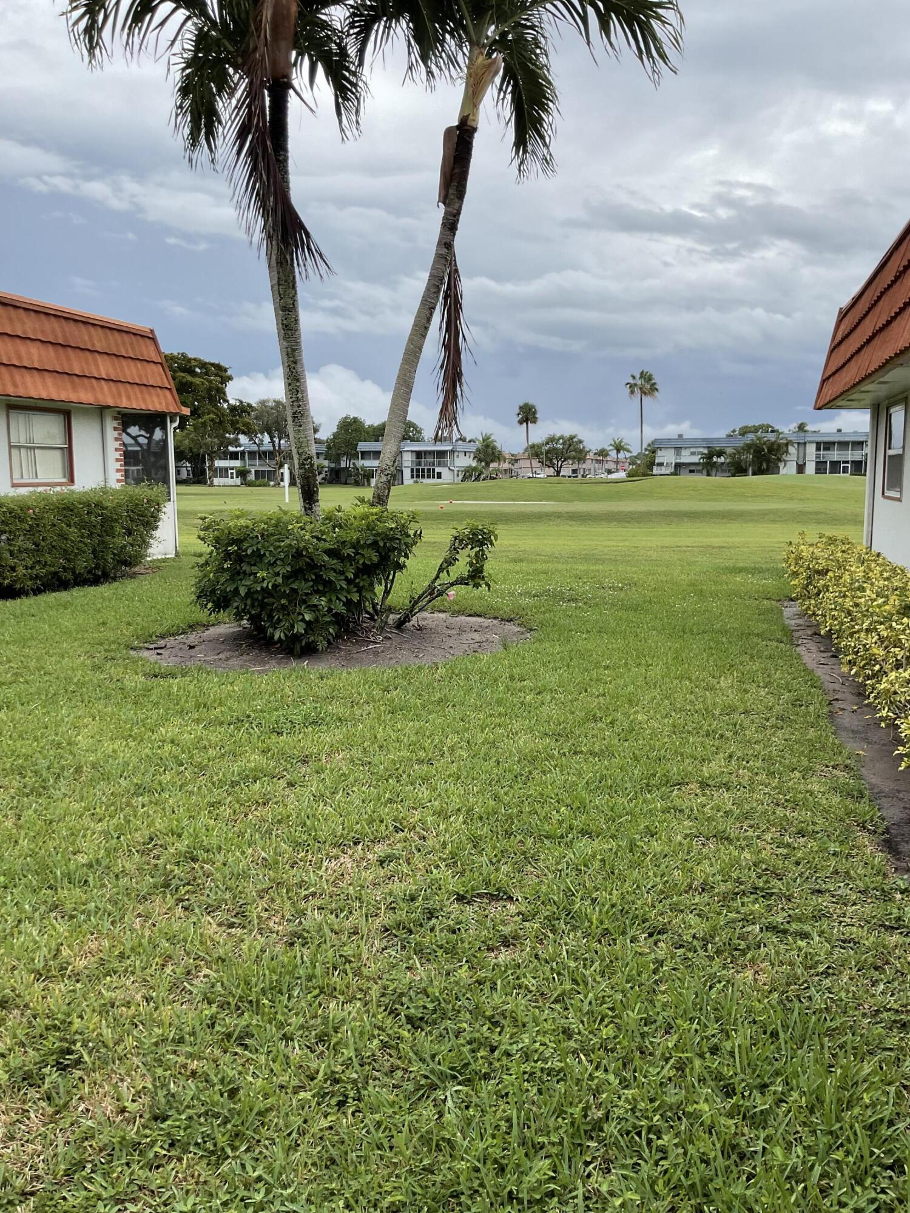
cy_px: 606
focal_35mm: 29
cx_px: 455
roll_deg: +0.8
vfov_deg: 61.7
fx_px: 1016
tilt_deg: -8.4
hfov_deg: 48.2
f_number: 1.8
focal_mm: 3
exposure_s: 1/2427
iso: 16
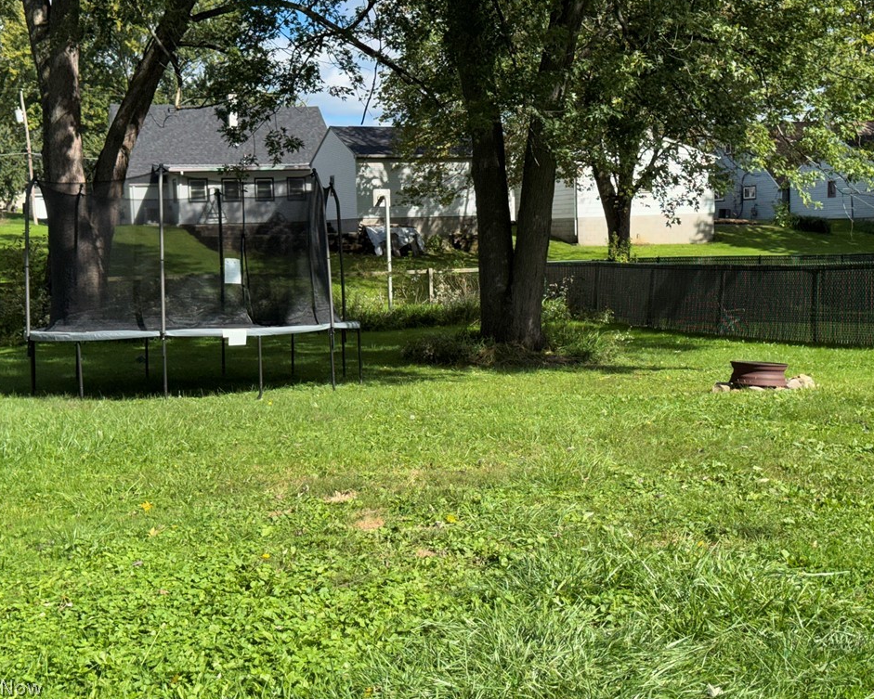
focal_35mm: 51
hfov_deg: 36.6
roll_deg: +1.5
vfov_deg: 29.7
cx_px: 422
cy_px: 346
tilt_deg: -5.6
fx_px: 1319
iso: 50
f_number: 1.78
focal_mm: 6.76
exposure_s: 1/4975
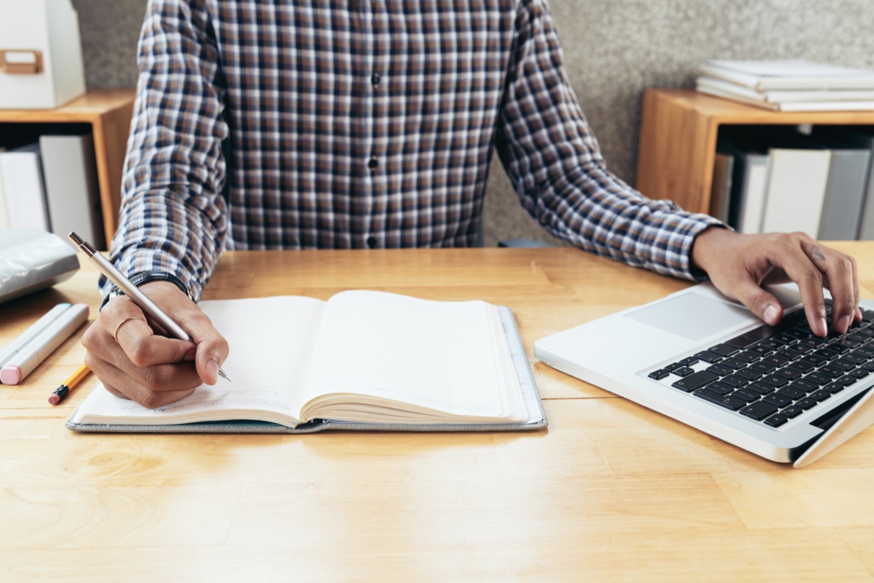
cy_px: 292
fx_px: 850
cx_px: 437
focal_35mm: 35
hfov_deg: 54.4
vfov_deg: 37.9
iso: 200
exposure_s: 1/160
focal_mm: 35
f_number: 6.3
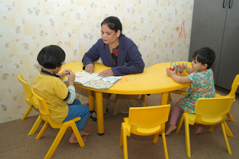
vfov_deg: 37.9
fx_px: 232
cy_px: 80
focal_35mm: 35
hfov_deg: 54.4
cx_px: 120
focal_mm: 35
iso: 400
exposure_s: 1/100
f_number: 5
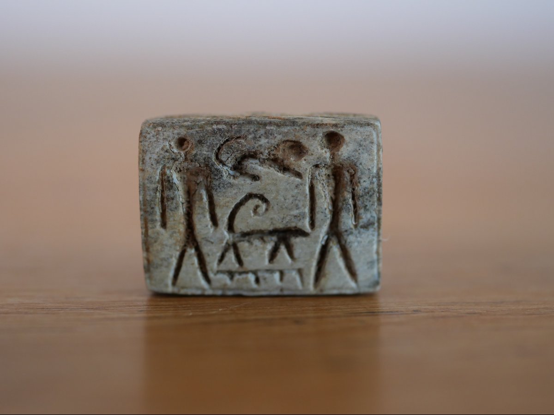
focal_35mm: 60
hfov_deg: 32.2
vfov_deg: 24.4
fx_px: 960
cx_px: 277
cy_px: 208
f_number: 2.8
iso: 800
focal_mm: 30
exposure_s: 1/60
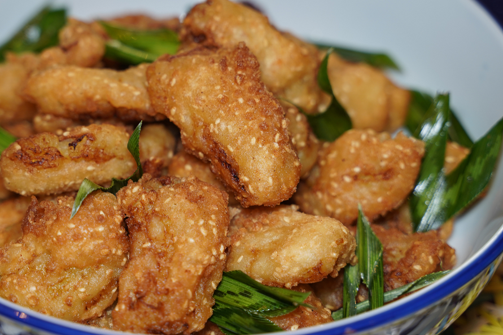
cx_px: 192
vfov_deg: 13.6
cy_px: 157
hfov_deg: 20.2
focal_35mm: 101
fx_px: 1411
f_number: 4
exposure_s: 1/80
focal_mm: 75
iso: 250
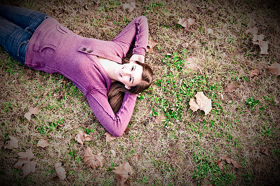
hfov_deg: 53.2
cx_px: 140
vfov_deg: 36.8
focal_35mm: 36
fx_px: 280
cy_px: 93
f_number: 2.8
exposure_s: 1/60
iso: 100
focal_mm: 24
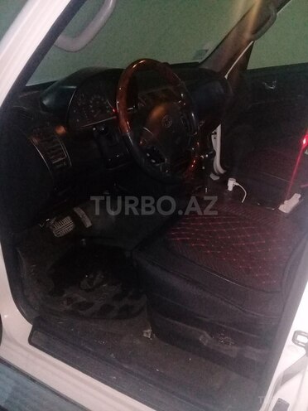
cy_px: 206
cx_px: 154
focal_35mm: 31
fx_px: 368
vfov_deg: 58.4
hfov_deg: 45.4
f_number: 2.2
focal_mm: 3.3
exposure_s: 1/25
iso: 640
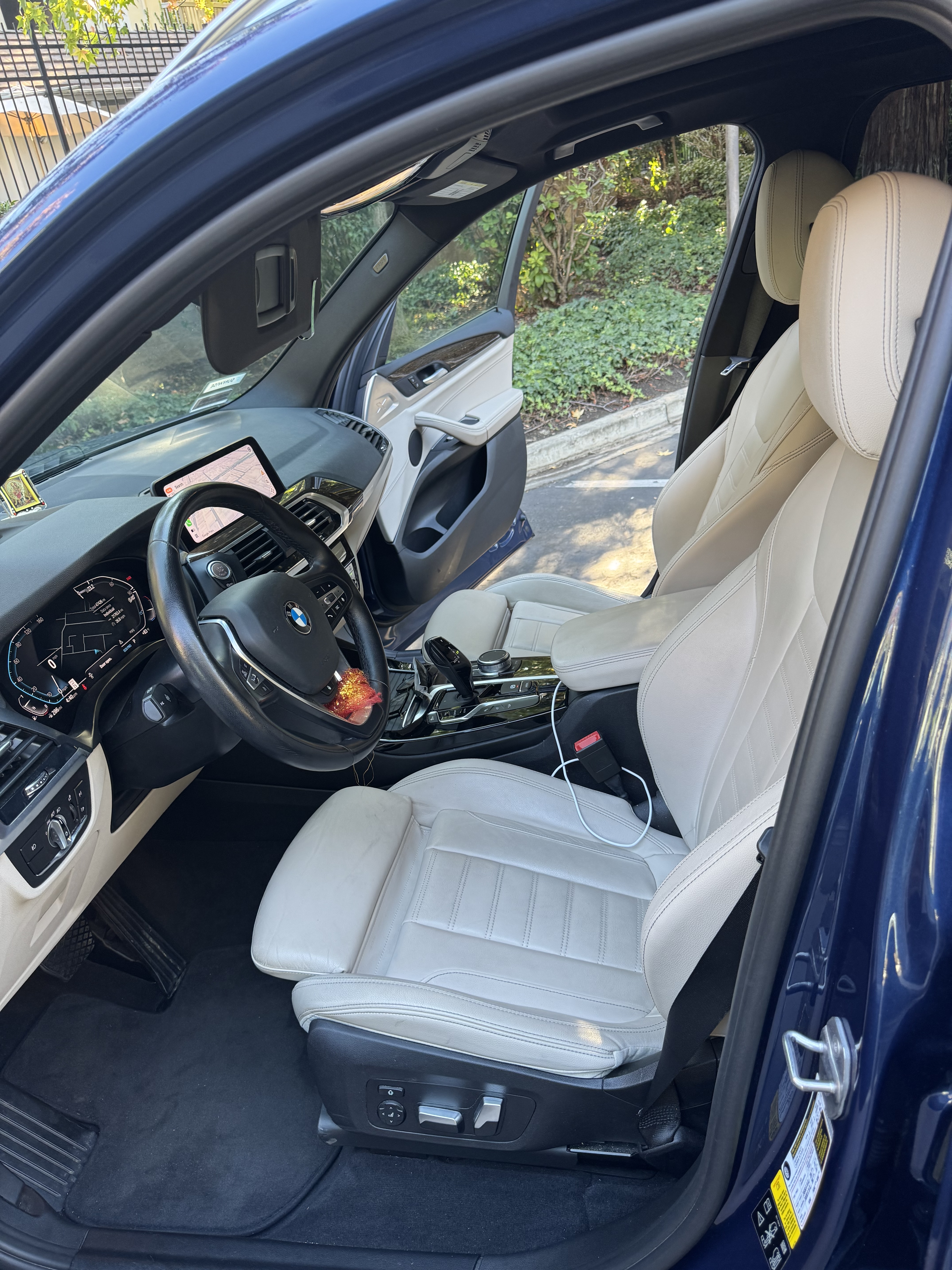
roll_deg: +9.4
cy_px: 635
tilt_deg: -26.4
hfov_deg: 56.8
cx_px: 476
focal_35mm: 24
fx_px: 880
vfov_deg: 71.6
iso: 160
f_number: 1.78
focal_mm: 6.76
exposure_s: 1/121
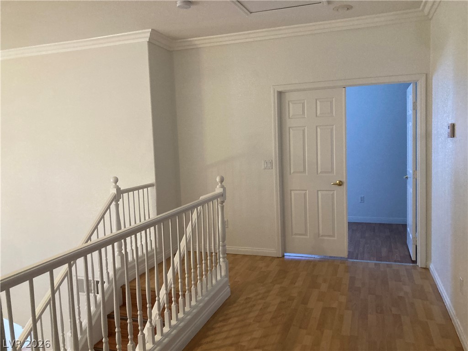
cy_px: 176
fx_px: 379
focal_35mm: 28
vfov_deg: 49.7
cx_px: 234
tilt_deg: -2.7
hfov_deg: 63.4
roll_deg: +1.7
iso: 250
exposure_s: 1/60
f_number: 1.8
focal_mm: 3.99
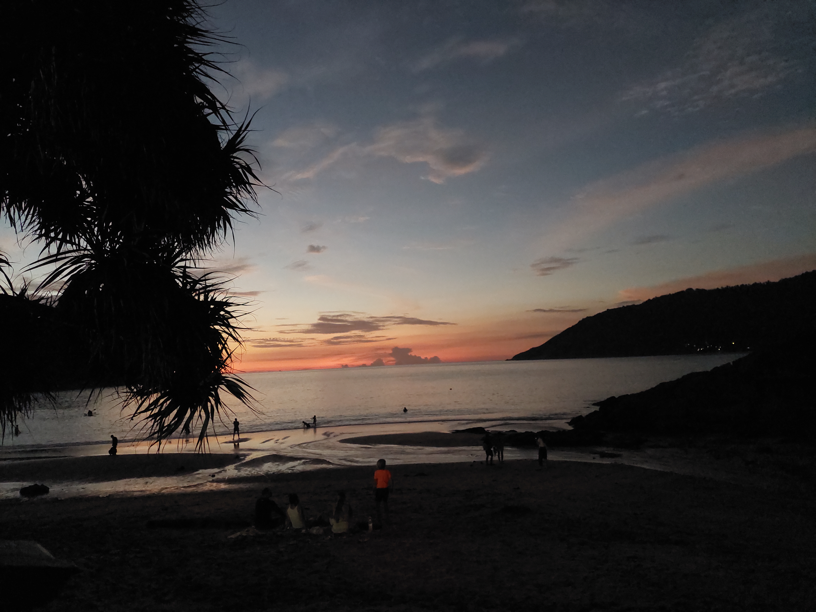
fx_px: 566
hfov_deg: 71.6
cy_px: 306
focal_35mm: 24
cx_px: 408
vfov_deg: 56.8
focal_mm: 5.23
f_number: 1.8
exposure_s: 1/25
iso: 800
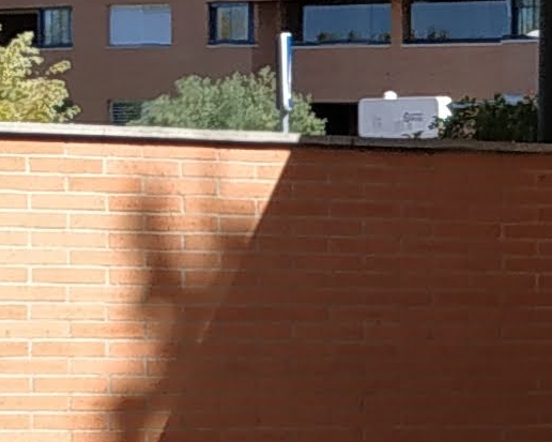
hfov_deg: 10.0
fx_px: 2990
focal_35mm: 183
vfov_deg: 8.3
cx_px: 973
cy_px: 594
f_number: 1.9
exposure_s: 1/1350
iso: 125
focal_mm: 3.94
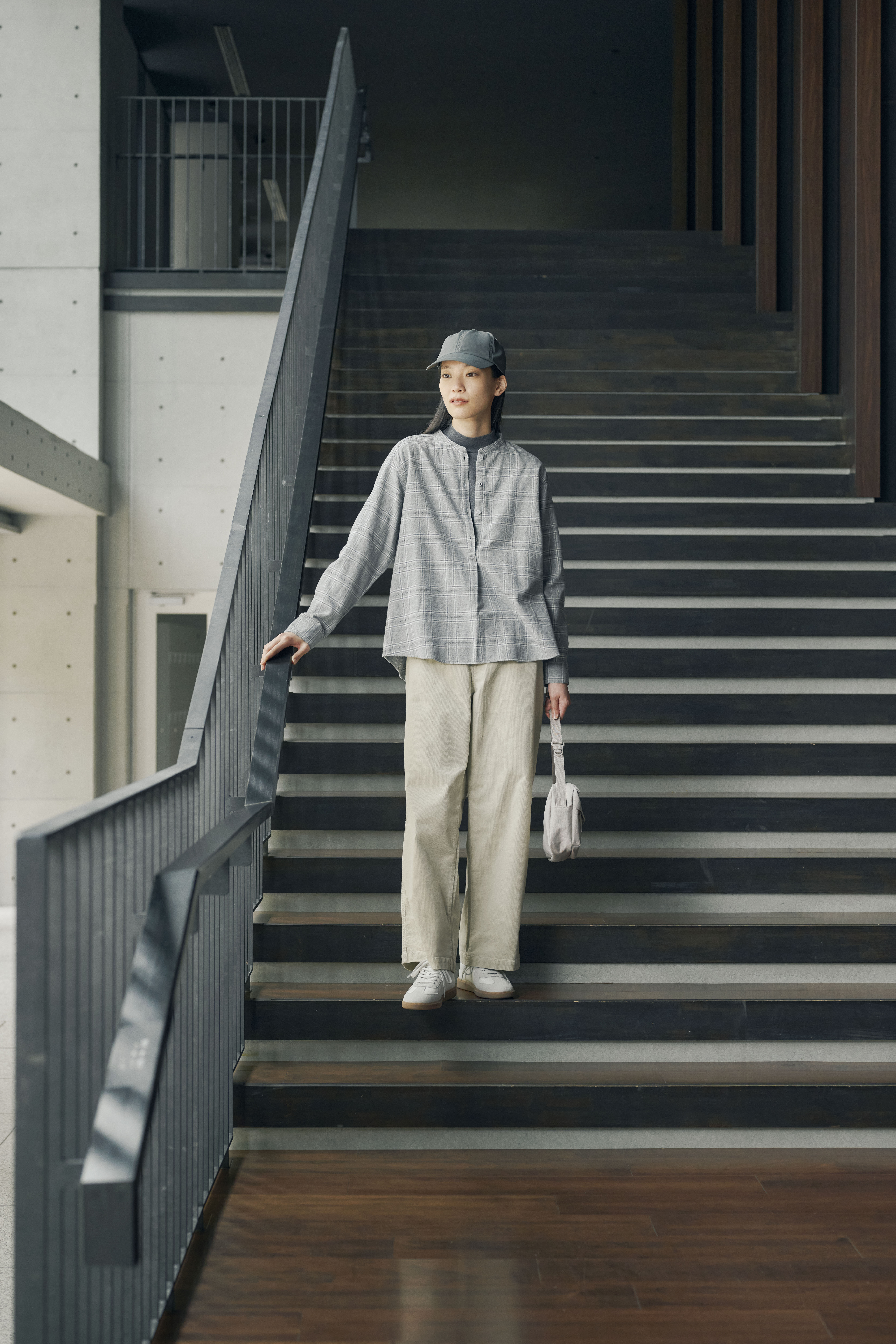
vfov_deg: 39.6
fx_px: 1867
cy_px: 672
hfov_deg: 27.0
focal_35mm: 50
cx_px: 448
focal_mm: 50
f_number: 3.5
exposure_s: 1/500
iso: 640
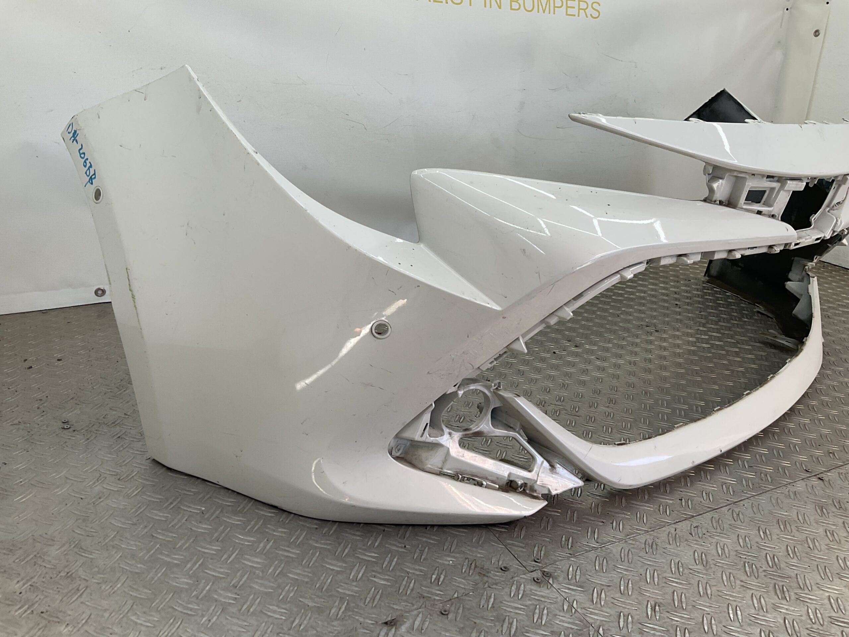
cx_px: 424
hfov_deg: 61.7
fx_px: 711
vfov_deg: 48.2
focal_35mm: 29
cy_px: 318
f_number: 1.8
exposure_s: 1/191
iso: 16
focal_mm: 3
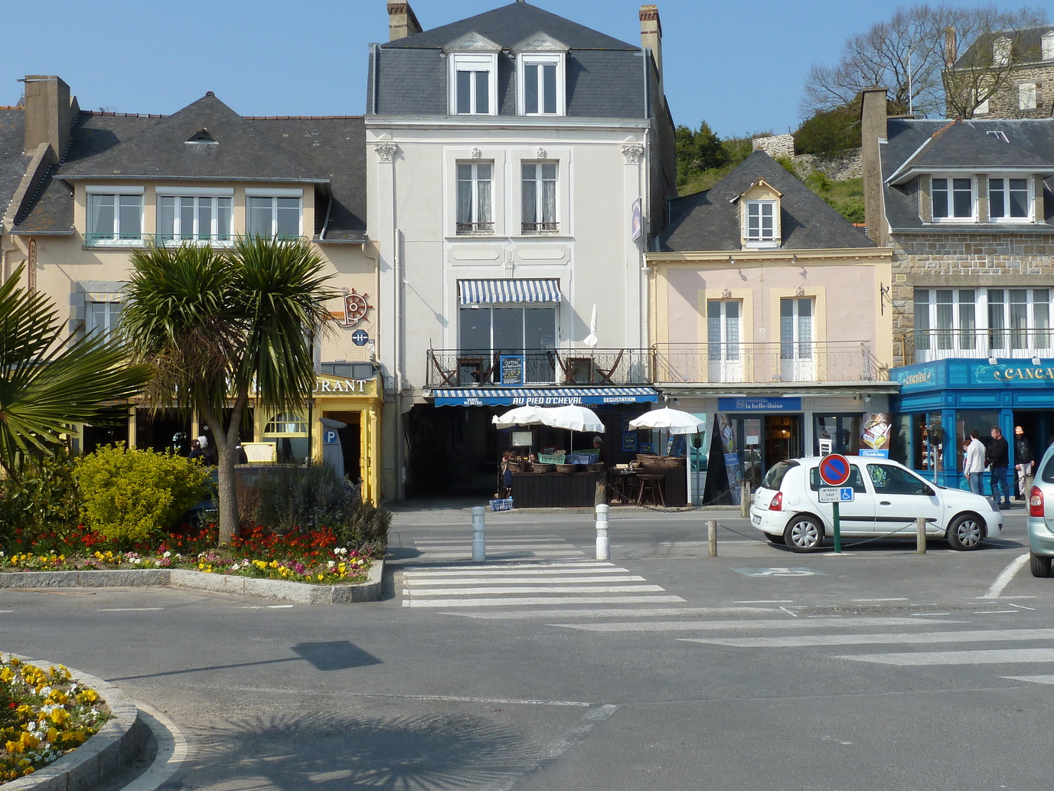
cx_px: 511
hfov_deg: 43.8
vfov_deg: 33.6
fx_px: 1309
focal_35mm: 43
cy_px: 396
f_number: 5
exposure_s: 1/500
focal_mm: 6.1
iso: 80
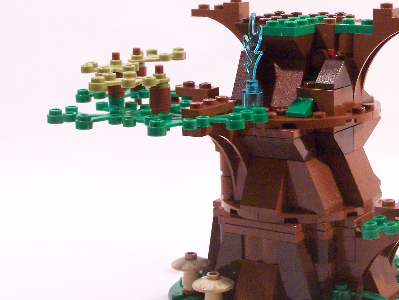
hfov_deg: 21.8
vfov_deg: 16.6
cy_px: 111
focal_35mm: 89
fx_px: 1026
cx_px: 312
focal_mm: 8.5
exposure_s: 1/30
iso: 400
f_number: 4
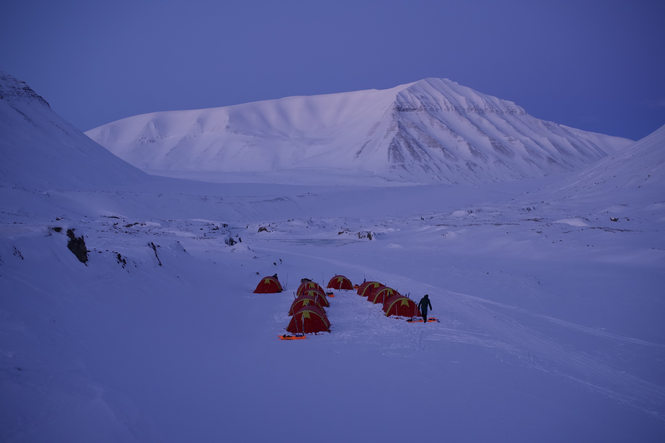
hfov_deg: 39.6
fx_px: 924
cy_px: 222
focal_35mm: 50
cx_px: 332
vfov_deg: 27.0
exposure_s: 1/160
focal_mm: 50
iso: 1000
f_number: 2.5
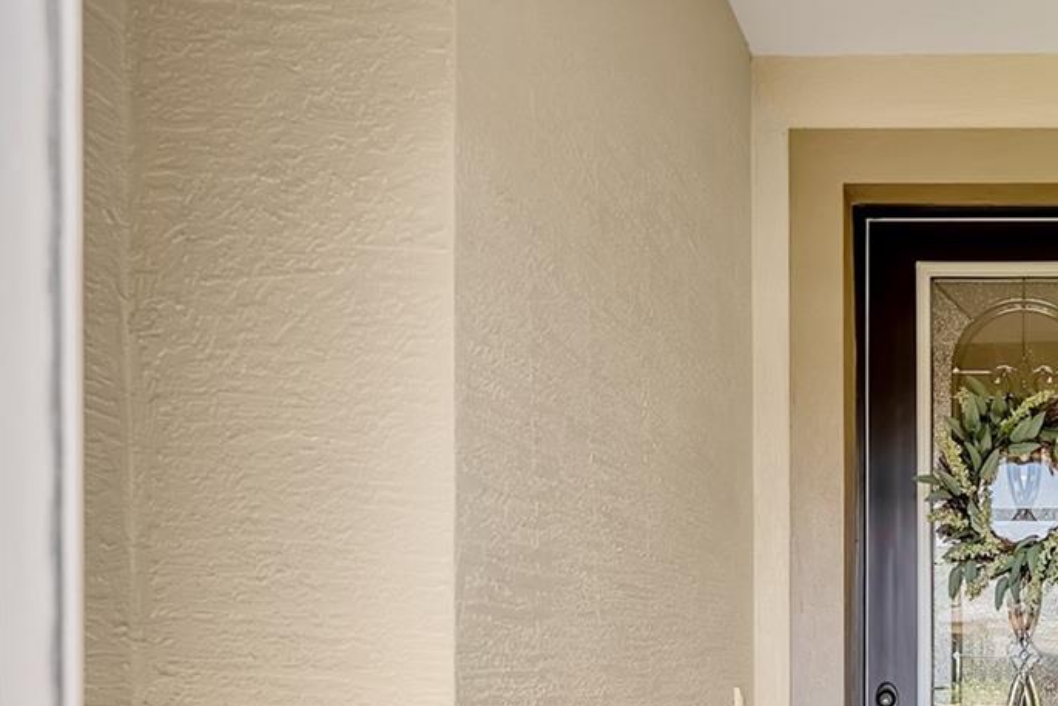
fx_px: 1050
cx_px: 1009
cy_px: 647
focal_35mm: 36
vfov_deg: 34.9
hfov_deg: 46.6
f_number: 4
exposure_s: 1/1000
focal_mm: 15.3
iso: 160
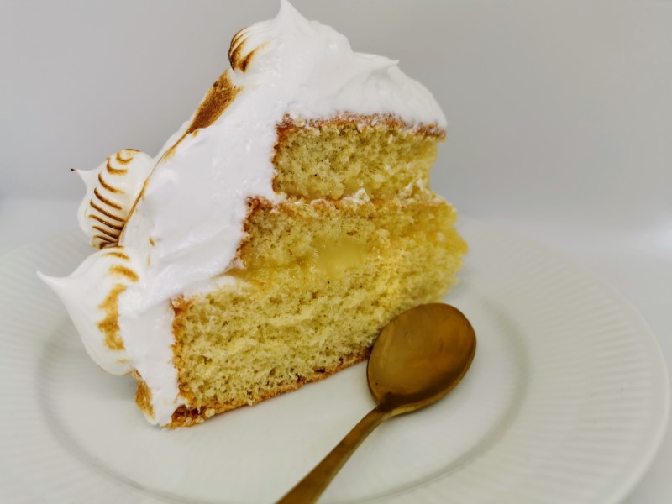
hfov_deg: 65.3
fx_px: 524
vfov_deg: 51.4
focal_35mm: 27
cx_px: 336
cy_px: 252
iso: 64
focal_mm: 5.56
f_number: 1.6
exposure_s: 1/100
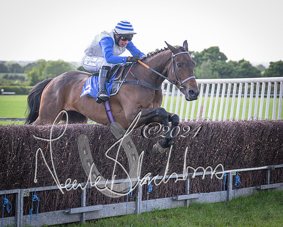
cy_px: 131
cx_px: 76
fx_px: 962
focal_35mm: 115
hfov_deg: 16.7
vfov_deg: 13.4
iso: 640
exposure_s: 1/1600
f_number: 2.8
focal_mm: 70
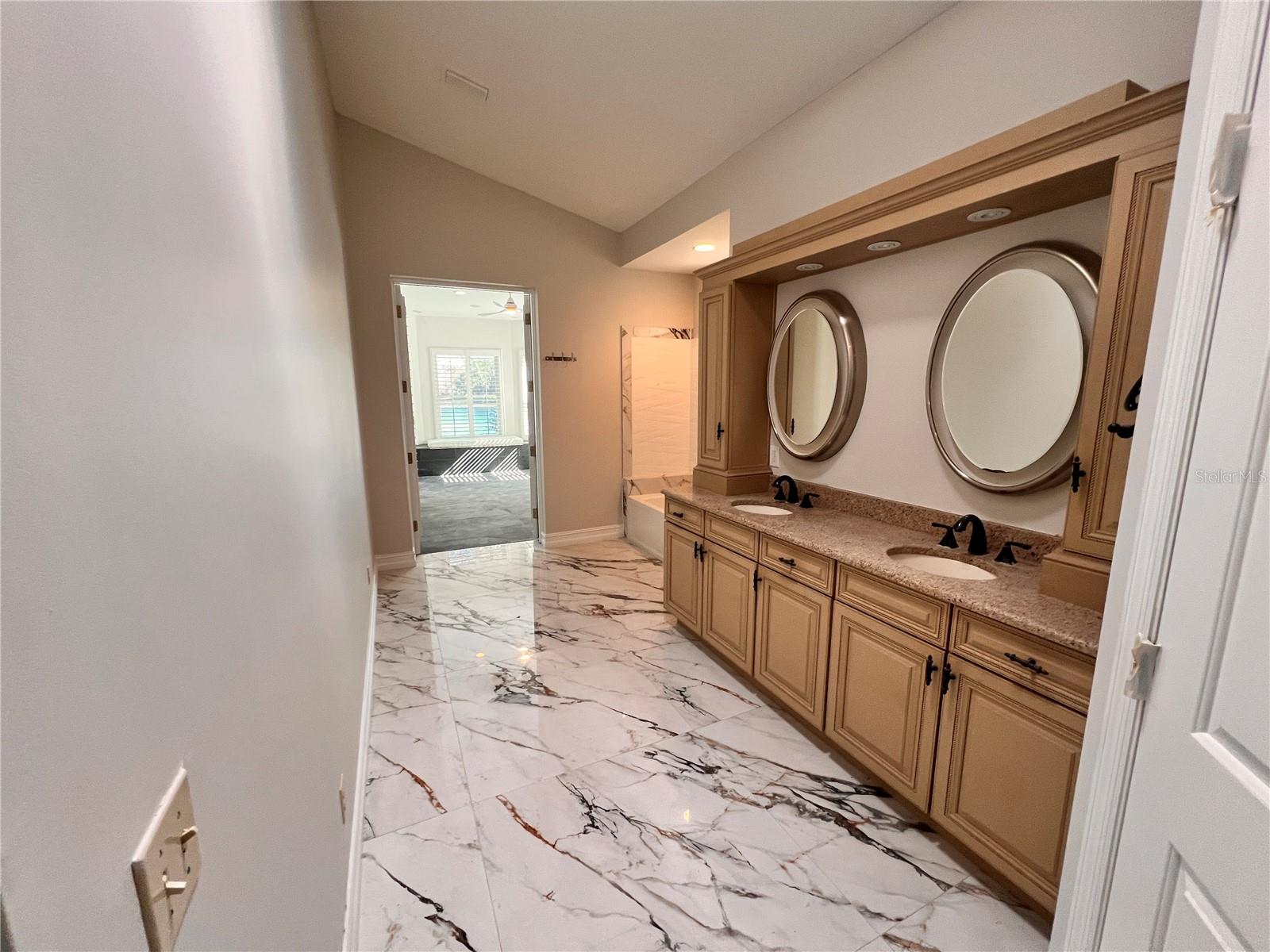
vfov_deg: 89.9
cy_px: 476
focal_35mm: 13
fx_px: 477
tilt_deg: -10.8
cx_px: 635
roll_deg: +0.4
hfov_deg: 106.2
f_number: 1.8
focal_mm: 1.57
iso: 200
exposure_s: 1/120
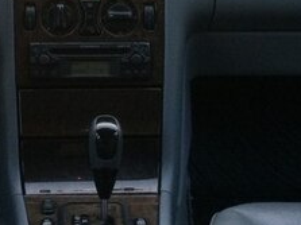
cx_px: 103
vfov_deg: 16.6
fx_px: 747
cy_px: -30
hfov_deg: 22.7
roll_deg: -0.1
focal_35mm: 86
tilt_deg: -12.8
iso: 80
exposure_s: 1/33
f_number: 2.2
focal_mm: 4.15
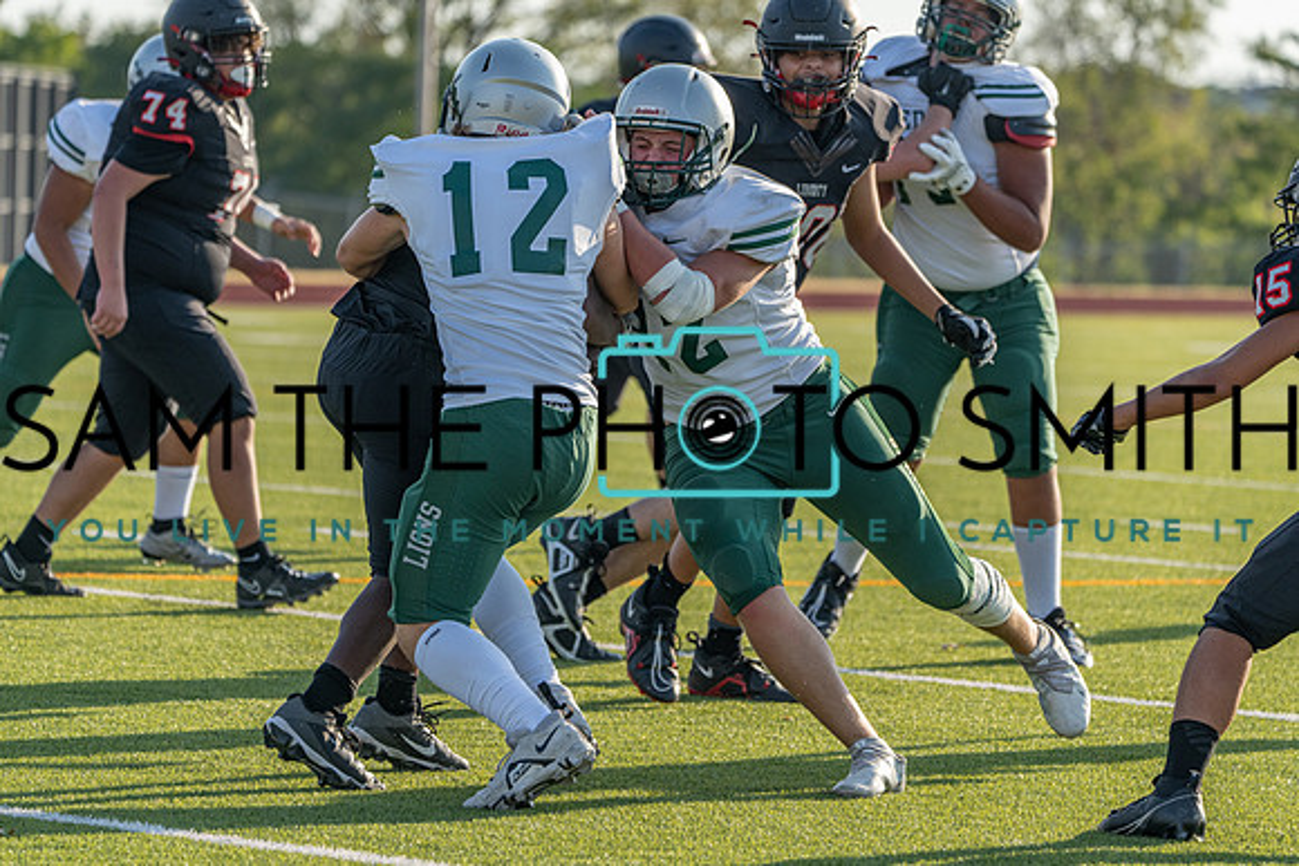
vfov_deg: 6.0
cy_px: 433
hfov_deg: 9.0
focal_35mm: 229
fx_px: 8265
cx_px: 650
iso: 500
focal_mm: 229
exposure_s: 1/1250
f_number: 5.6
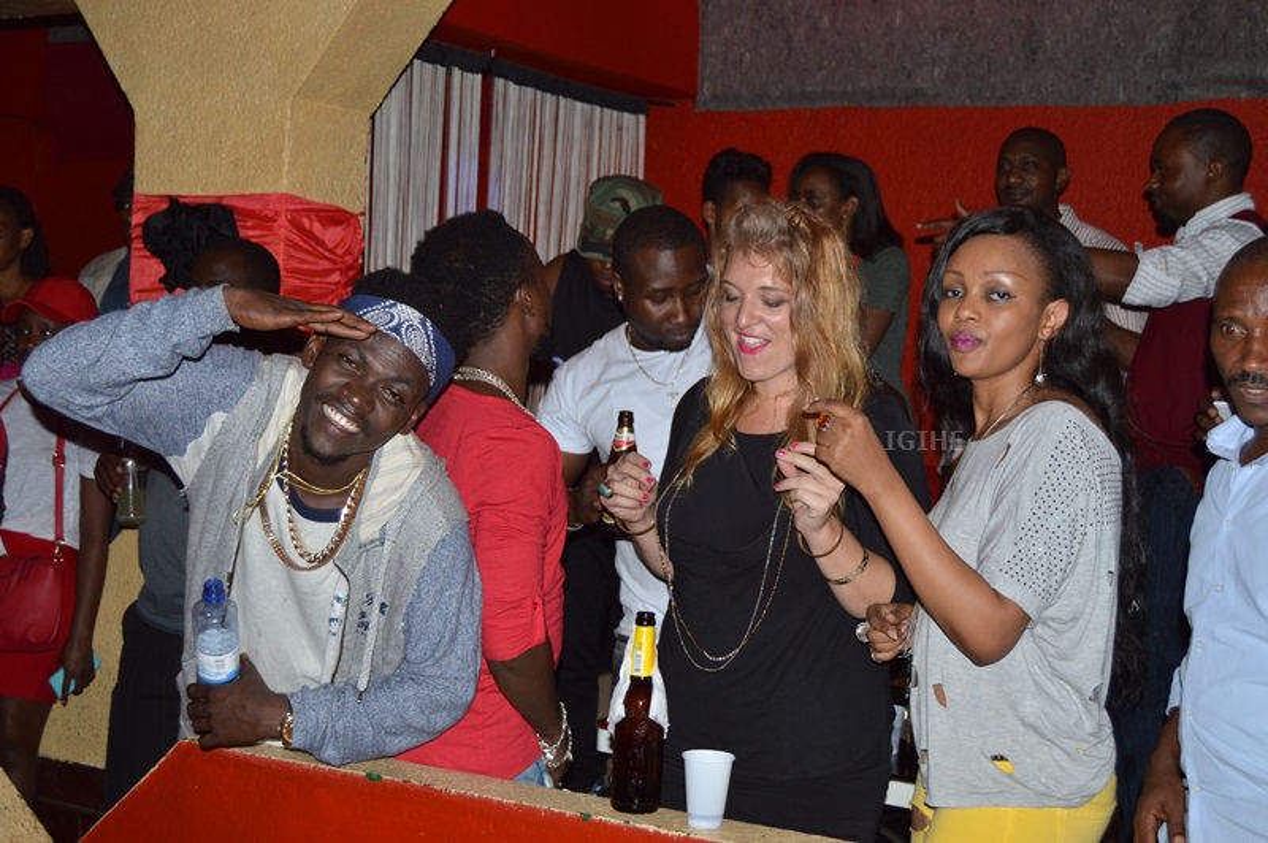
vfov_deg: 28.0
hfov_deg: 41.1
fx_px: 1689
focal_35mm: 48
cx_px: 634
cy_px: 422
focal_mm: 32
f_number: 4.5
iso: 400
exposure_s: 1/60
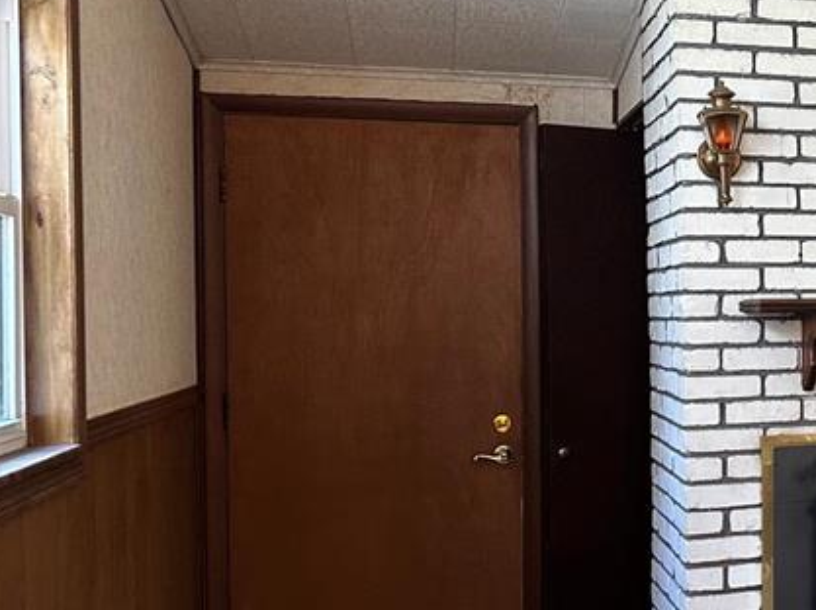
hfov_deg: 28.7
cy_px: 330
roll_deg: +0.8
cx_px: 959
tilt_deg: -0.2
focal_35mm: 59
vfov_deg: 24.8
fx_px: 1390
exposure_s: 1/60
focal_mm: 6.86
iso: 250
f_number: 1.78
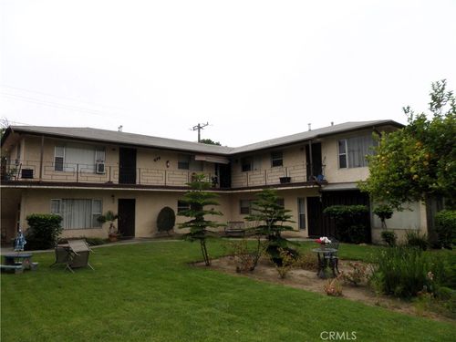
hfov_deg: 71.6
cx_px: 228
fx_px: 316
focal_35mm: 24
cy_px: 171
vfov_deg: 56.8
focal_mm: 4.3
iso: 120
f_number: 3.1
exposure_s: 1/500
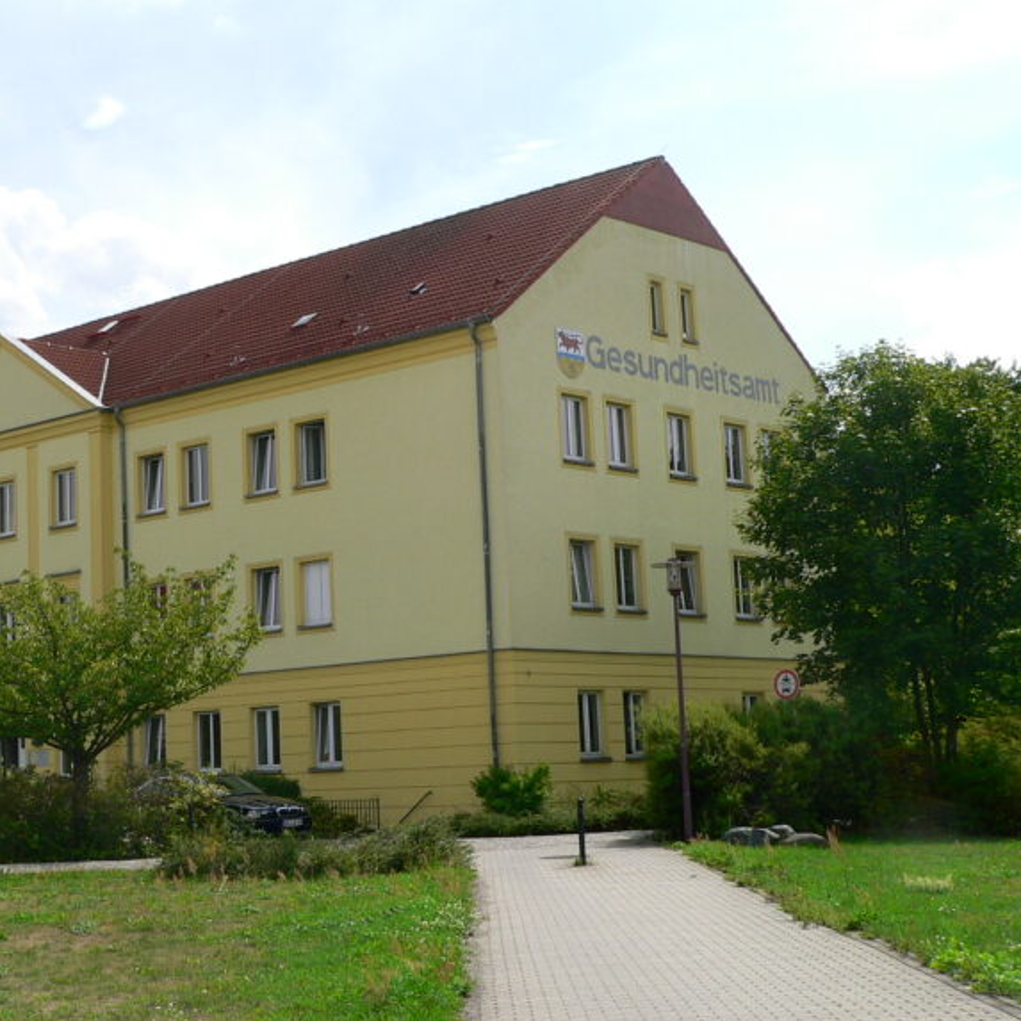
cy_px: 511
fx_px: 1935
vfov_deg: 29.6
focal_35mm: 58
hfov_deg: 29.3
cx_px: 340
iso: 80
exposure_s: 1/500
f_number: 5.2
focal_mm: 8.1
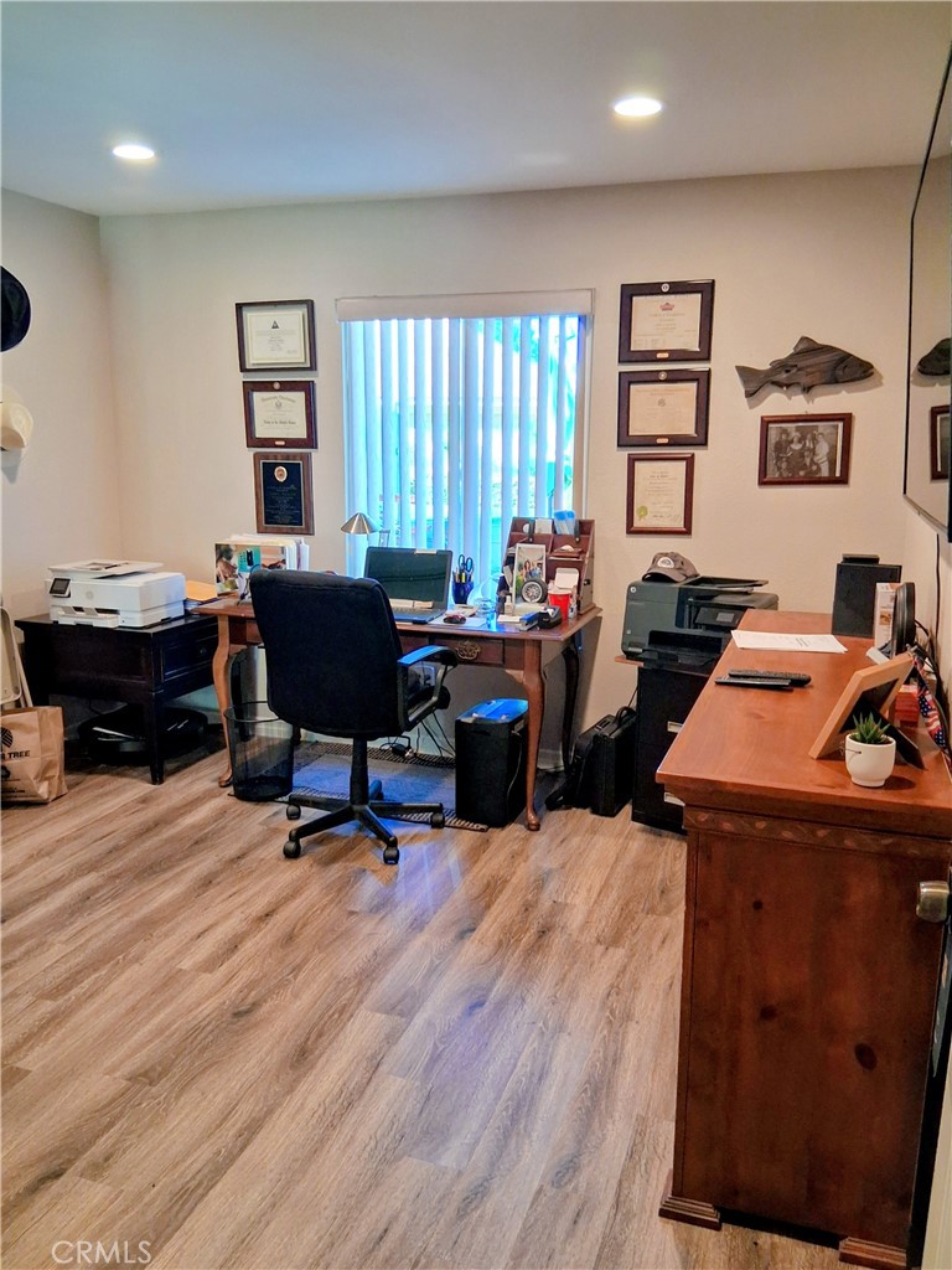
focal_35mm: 26
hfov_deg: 53.1
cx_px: 476
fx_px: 953
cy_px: 635
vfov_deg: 67.3
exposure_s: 1/60
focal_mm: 3.98
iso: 250
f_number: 1.8
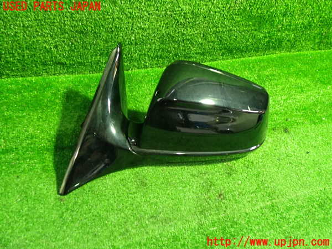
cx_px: 166
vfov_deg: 46.8
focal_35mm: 30
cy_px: 124
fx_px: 288
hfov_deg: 60.0
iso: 640
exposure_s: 1/30
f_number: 2.3
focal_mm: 5.4
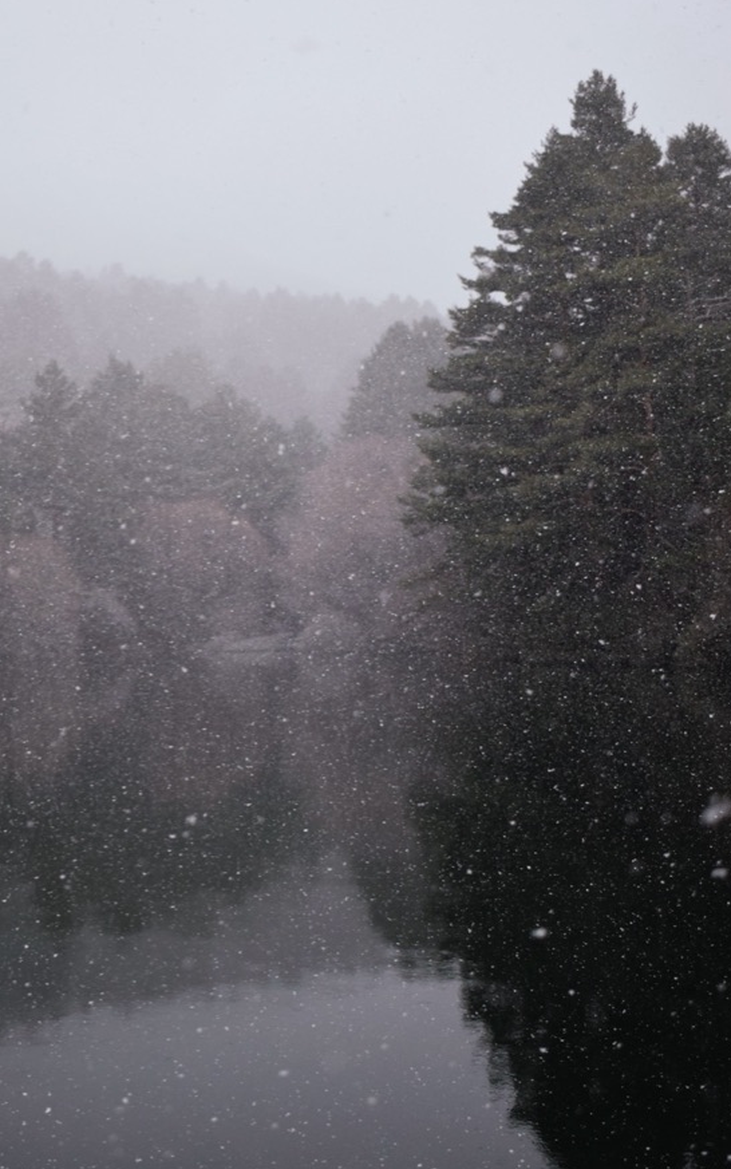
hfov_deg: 25.9
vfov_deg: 41.0
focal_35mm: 49
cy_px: 566
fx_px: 1561
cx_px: 143
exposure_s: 1/1000
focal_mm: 20
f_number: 4
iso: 400
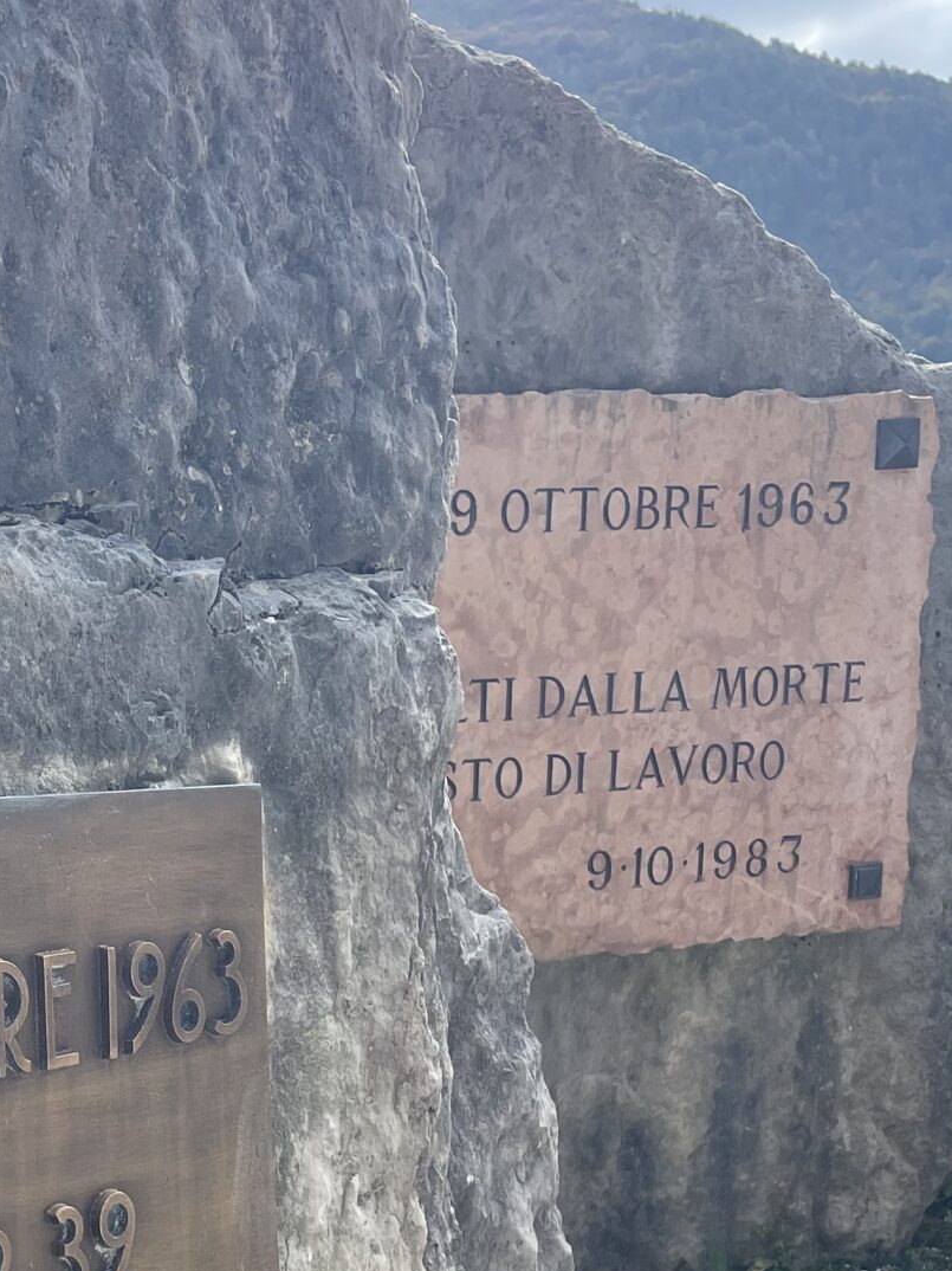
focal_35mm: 62
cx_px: 129
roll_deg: +2.8
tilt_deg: -4.0
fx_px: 2274
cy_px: 1004
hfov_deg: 23.1
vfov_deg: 30.5
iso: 32
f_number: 1.6
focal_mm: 4.2
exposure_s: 1/882
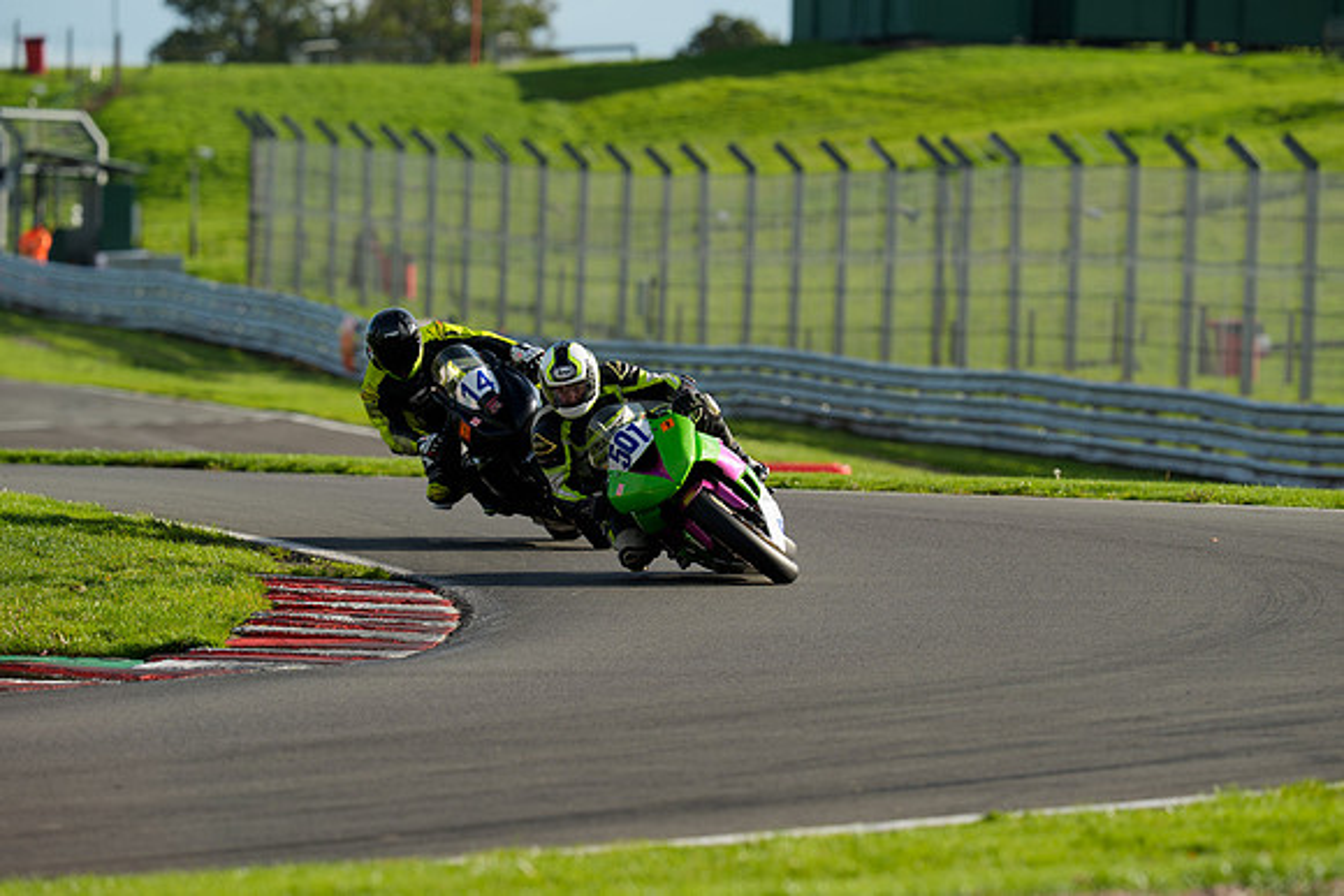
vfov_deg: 3.4
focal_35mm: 400
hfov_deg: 5.2
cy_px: 448
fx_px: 14936
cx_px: 672
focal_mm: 400
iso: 125
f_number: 6.3
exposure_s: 1/400
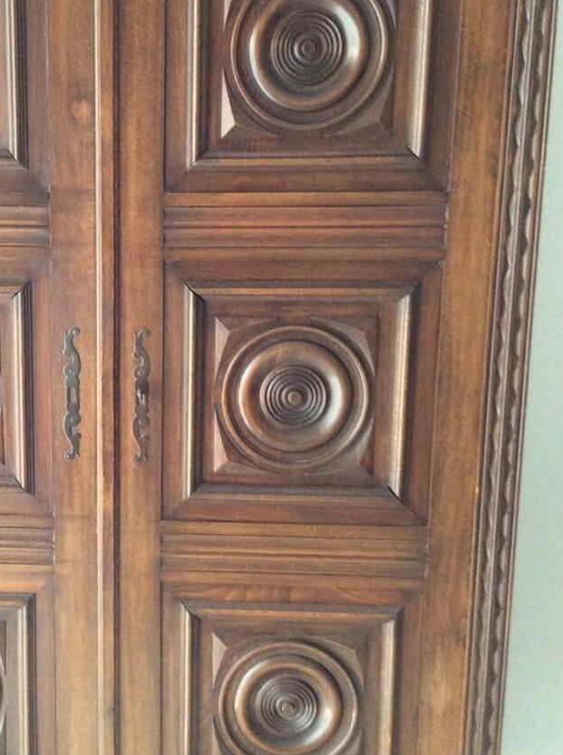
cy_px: 330
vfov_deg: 37.5
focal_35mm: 51
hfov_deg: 27.9
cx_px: 120
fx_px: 1109
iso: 200
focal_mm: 3.3
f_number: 2.4
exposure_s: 1/25
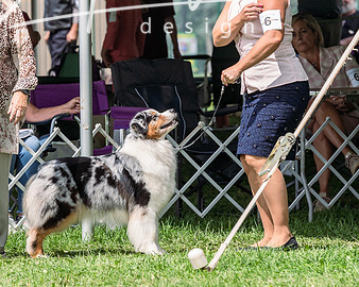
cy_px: 65
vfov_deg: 4.1
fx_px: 3982
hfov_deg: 5.2
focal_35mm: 375
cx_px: 100
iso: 250
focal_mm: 200
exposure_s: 1/800
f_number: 6.3
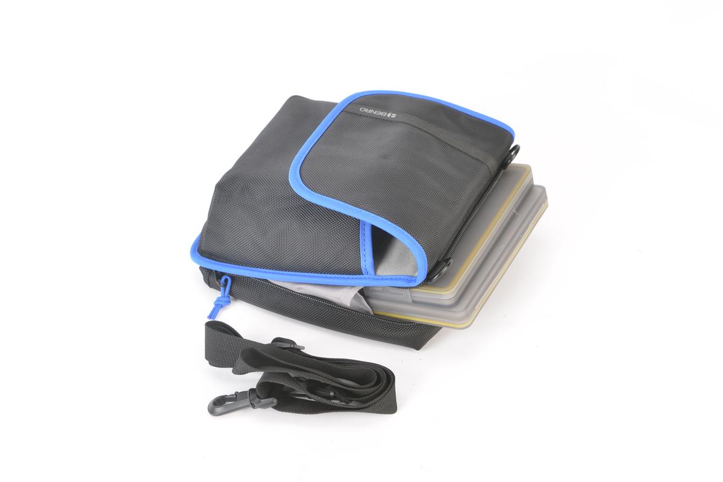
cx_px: 362
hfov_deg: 30.5
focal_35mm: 66
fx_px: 1325
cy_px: 241
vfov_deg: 20.6
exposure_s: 1/180
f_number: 11
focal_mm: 66
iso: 100
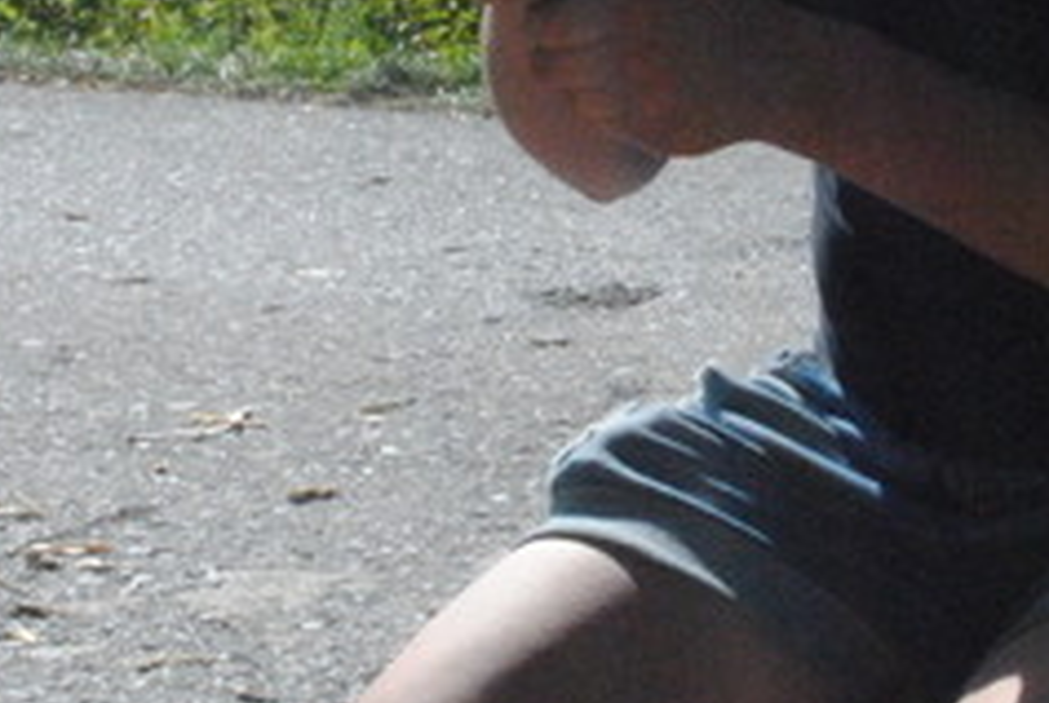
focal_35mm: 152
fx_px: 4437
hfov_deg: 13.5
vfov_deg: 9.0
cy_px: 40
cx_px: 713
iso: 1600
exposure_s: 1/500
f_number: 20
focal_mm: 30
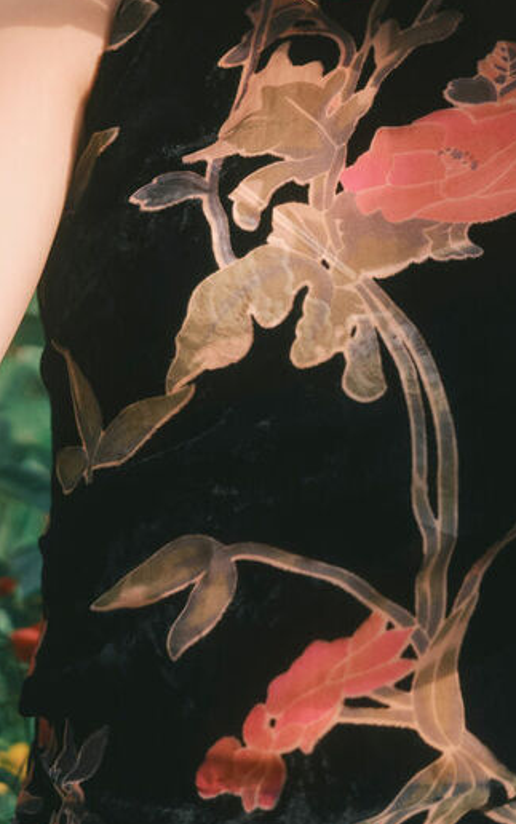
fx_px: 5619
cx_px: 428
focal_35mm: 250
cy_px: 126
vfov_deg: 8.4
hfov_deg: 5.3
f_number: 2.8
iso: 400
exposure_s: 1/3200
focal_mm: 110
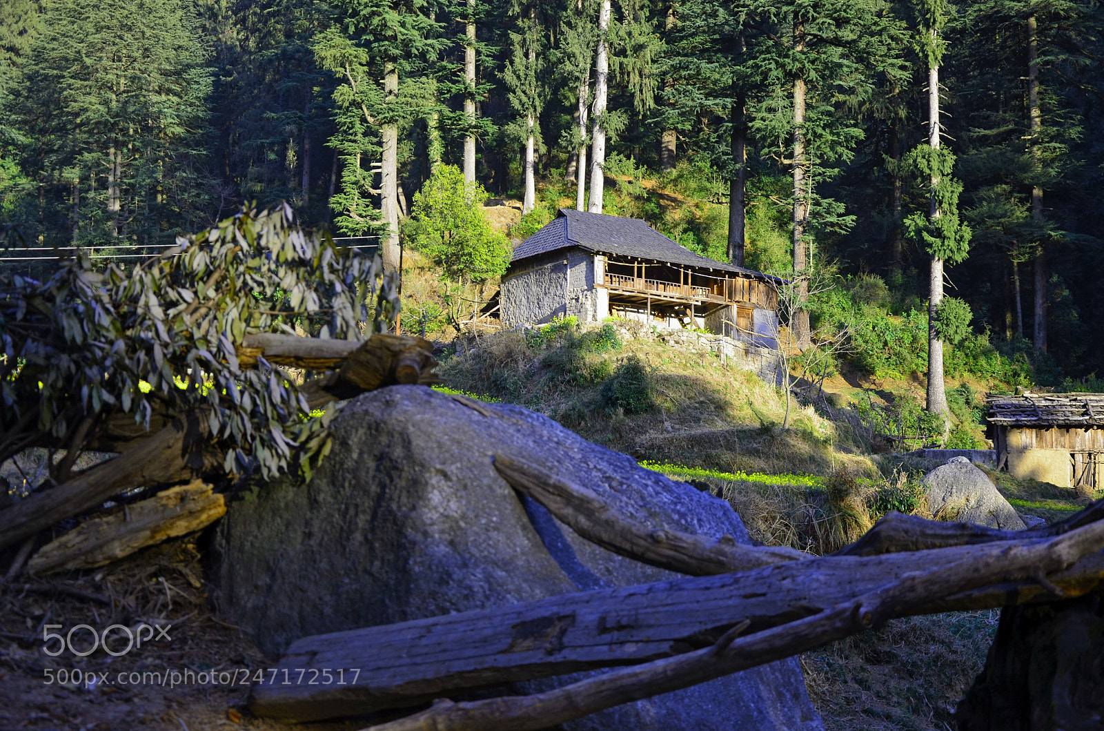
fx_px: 1744
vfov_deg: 23.7
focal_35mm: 57
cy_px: 366
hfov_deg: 35.1
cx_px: 552
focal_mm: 38
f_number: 4.5
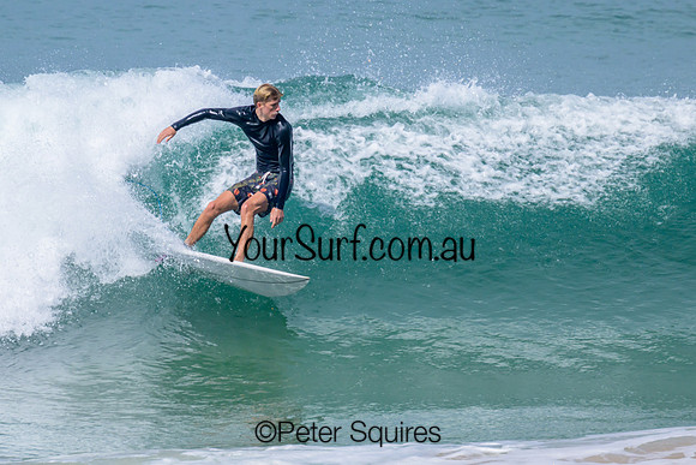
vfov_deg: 1.3
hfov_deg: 1.9
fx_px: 21165
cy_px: 196
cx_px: 275
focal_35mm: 1095
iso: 450
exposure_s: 1/2000
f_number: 11
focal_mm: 800
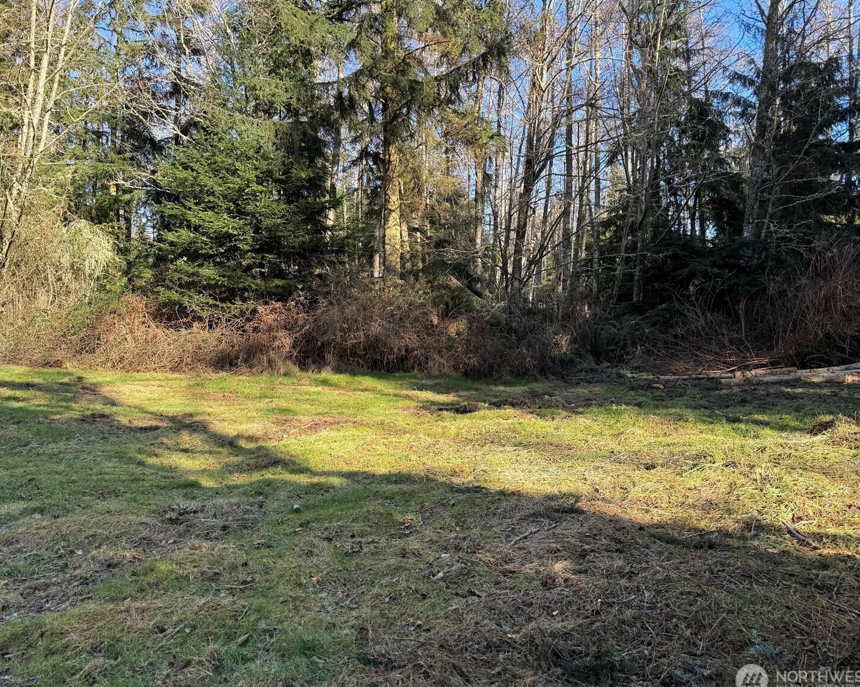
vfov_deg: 54.9
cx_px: 413
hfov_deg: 66.0
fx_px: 662
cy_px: 347
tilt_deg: +0.2
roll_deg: -0.3
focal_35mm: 26
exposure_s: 1/756
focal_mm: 6.76
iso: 80
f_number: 1.78
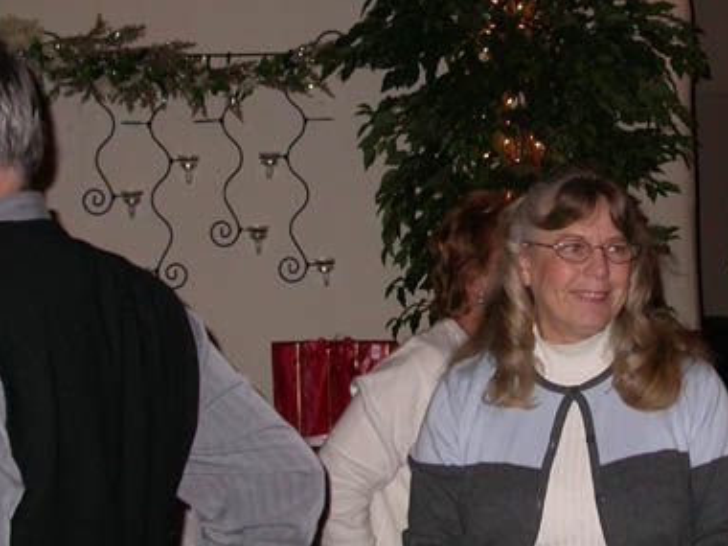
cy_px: 231
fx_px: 1577
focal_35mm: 75
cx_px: 517
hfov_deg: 25.8
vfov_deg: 19.6
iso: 100
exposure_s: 1/60
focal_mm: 7.85
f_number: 2.6
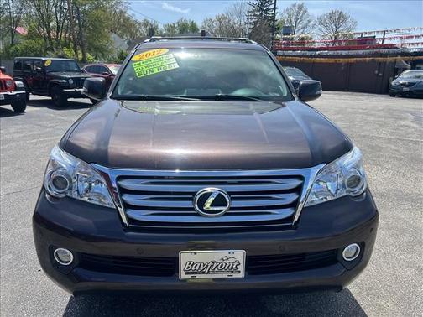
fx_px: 318
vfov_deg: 53.1
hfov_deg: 67.3
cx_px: 212
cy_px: 158
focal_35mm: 26
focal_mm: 5.7
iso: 50
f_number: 1.5
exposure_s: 1/2513
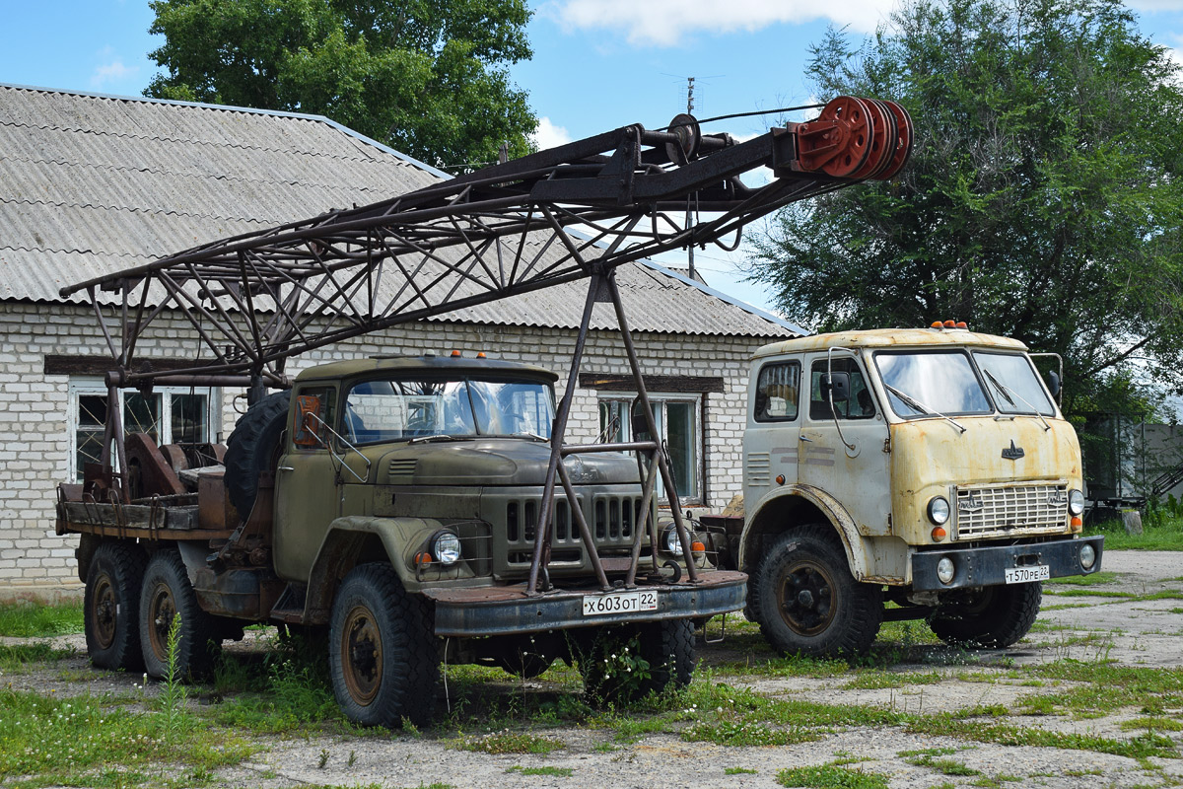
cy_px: 394
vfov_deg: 26.5
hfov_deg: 38.9
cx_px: 592
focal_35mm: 51
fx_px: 1676
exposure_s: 1/500
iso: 200
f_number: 6.3
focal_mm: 34
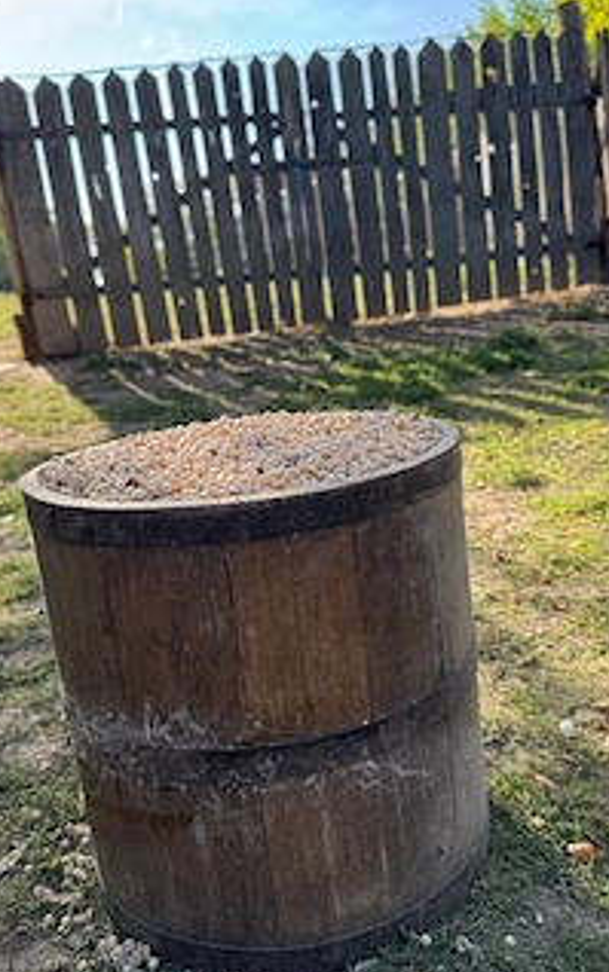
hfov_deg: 39.4
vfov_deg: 59.6
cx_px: 337
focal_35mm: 32
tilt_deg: -14.1
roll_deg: +6.4
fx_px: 849
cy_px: 504
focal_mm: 6.76
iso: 80
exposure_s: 1/707
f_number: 1.78
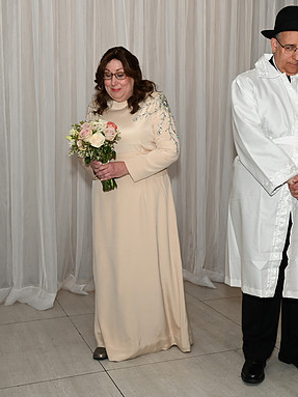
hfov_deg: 30.0
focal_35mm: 48
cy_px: 199
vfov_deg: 39.7
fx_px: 551
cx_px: 206
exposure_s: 1/125
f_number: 4.8
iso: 500
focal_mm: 33
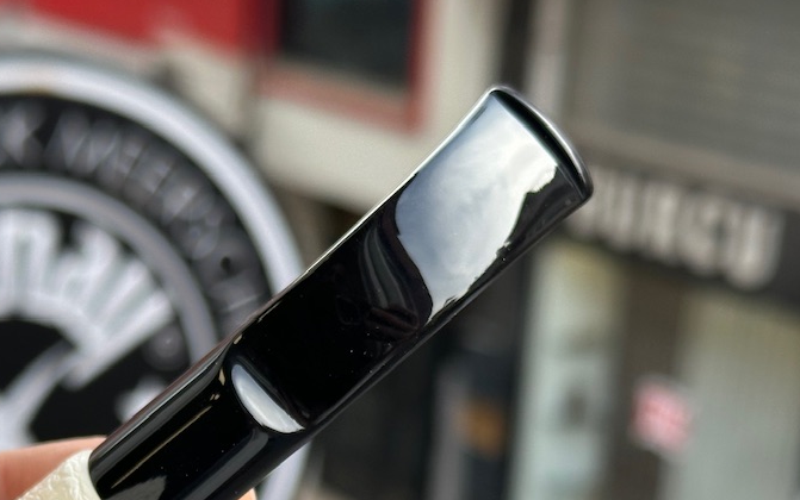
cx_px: 230
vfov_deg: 13.2
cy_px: 557
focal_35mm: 97
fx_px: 2116
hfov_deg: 21.3
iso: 64
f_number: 1.78
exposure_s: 1/369
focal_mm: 6.86
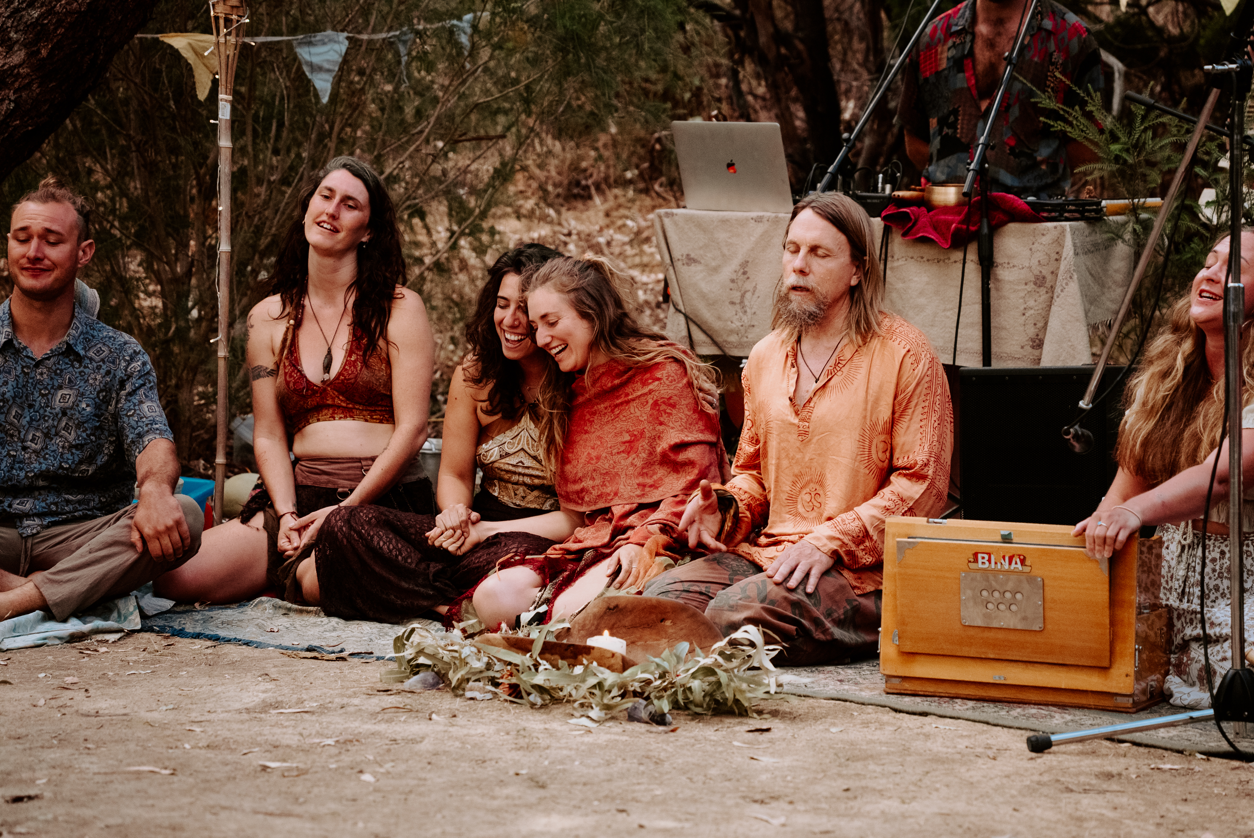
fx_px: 3659
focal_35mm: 105
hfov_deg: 19.4
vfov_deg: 13.1
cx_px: 627
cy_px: 419
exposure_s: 1/160
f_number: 5
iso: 2500
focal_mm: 105
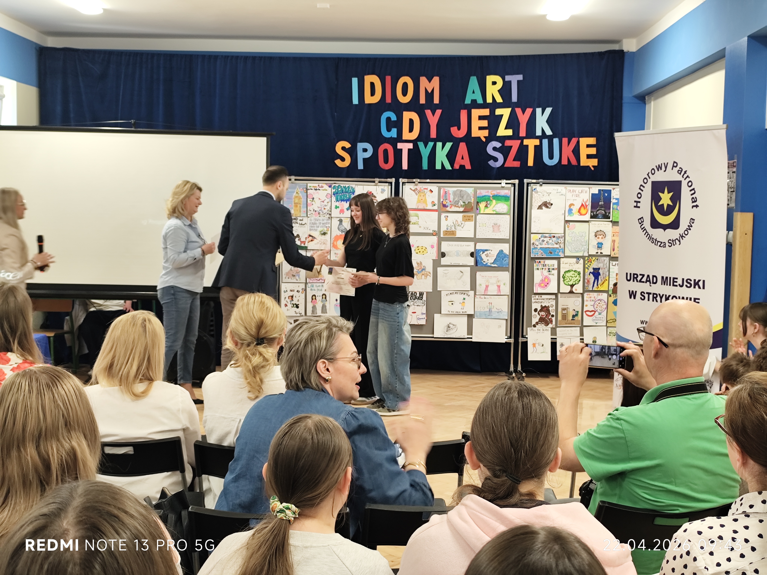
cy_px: 288
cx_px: 384
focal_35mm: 46
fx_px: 1019
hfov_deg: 41.2
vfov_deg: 31.5
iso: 160
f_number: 1.65
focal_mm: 6.19
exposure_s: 1/33.3
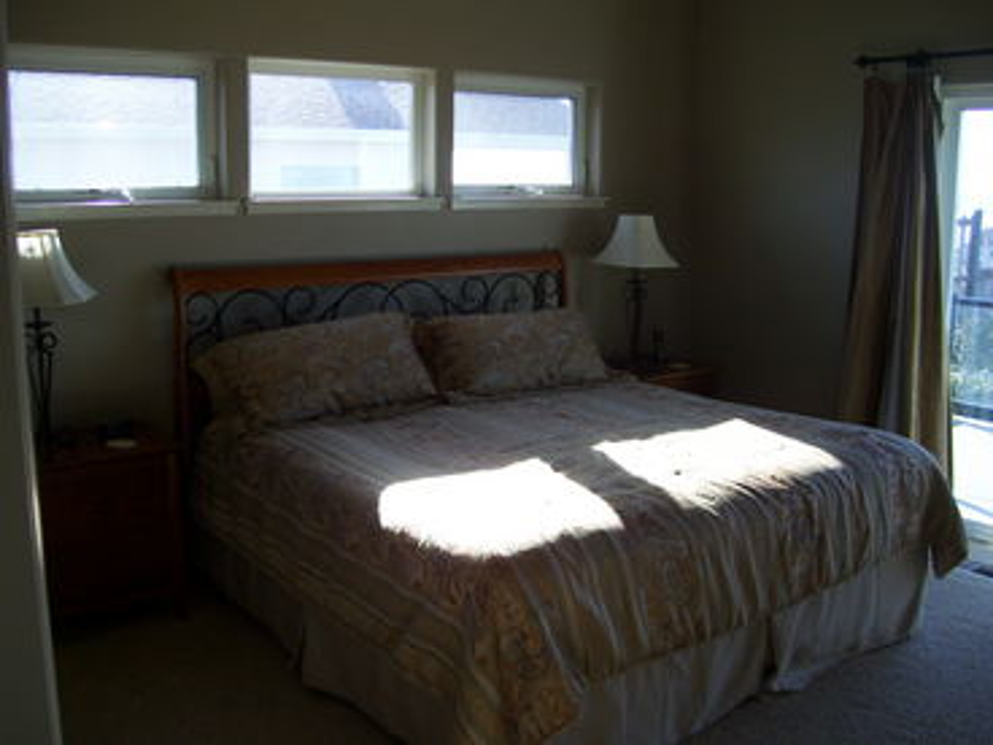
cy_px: 372
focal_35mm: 36
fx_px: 1033
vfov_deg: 39.7
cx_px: 496
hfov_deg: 51.4
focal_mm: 6
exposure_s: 1/80
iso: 80
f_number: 2.7
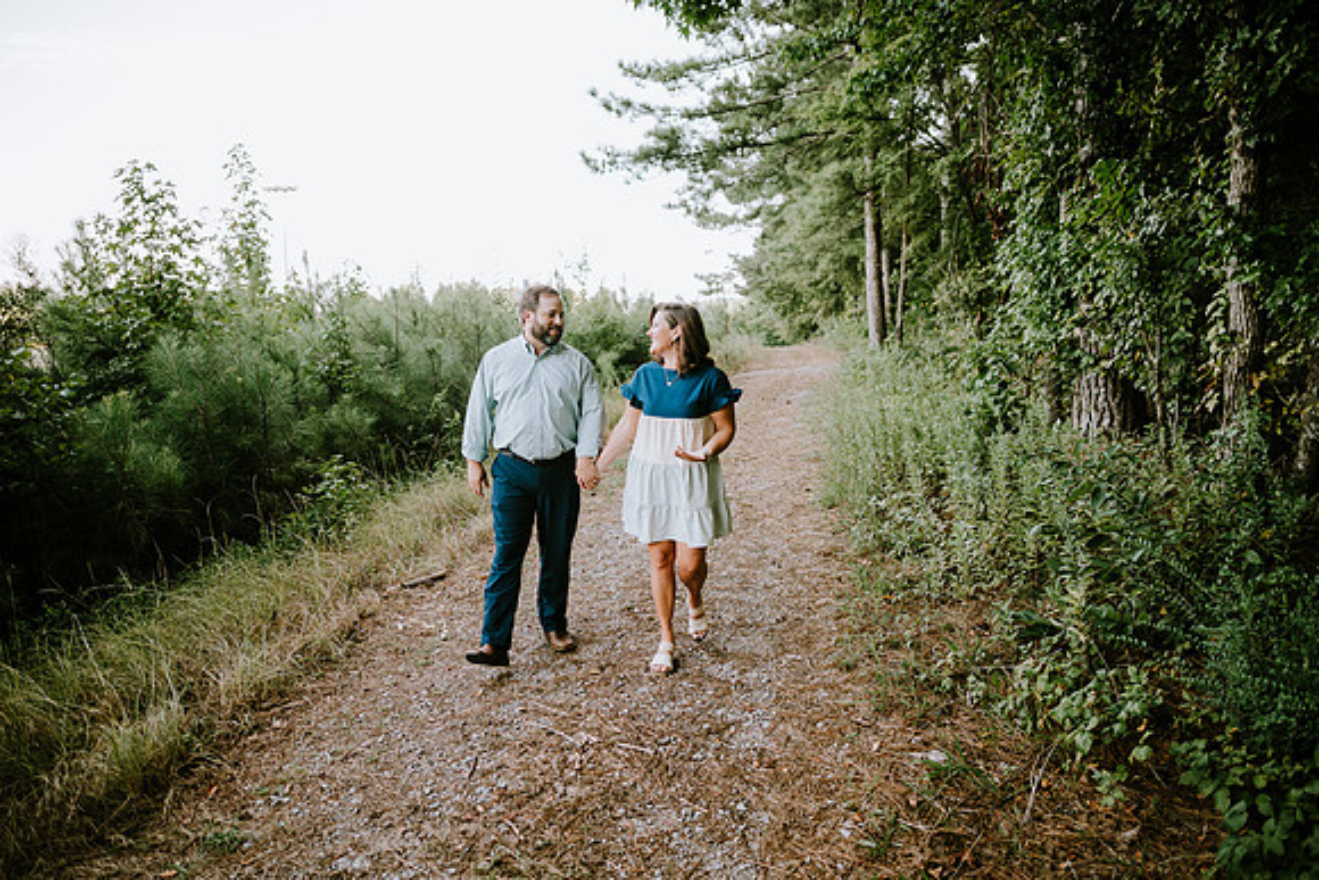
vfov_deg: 53.2
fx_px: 879
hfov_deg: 73.7
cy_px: 440
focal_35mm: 24
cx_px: 660
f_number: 2.2
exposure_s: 1/320
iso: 320
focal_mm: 24
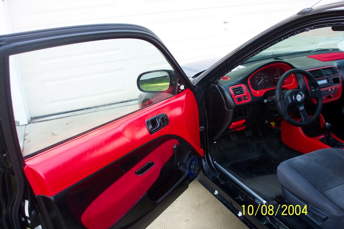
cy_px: 114
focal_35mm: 35
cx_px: 172
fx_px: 334
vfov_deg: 37.9
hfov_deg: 54.4
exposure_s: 1/180
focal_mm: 7.5
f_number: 2.8
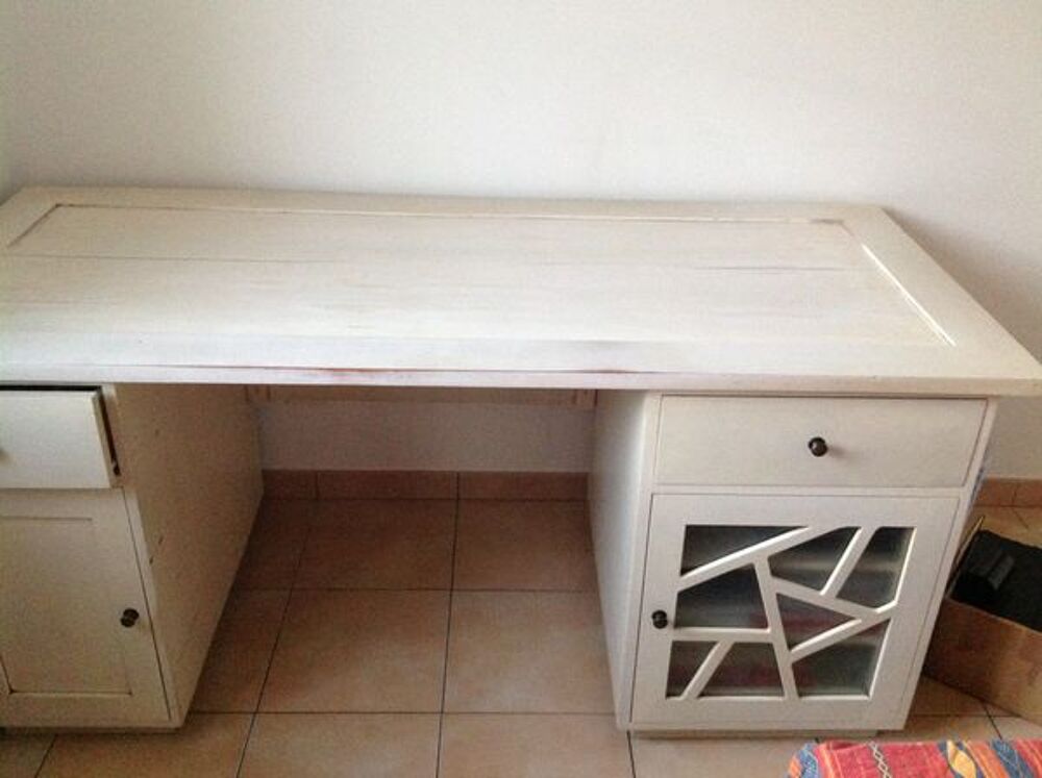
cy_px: 389
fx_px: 1052
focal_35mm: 35
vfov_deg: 40.6
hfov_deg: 52.7
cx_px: 521
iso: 400
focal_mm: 4.28
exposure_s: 1/15
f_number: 2.4
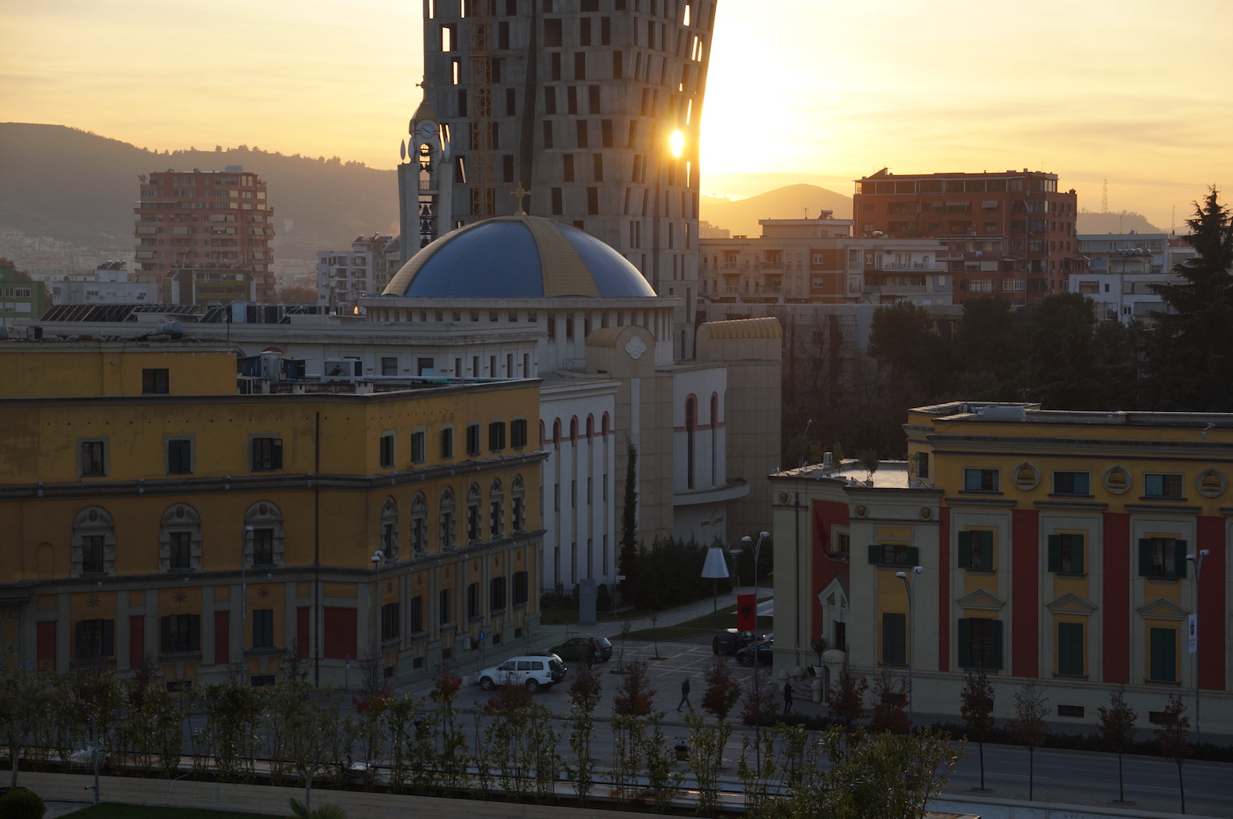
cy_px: 410
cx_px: 616
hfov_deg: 24.6
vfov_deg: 16.5
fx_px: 2823
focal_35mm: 82
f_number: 6.3
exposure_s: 1/160
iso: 100
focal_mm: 55
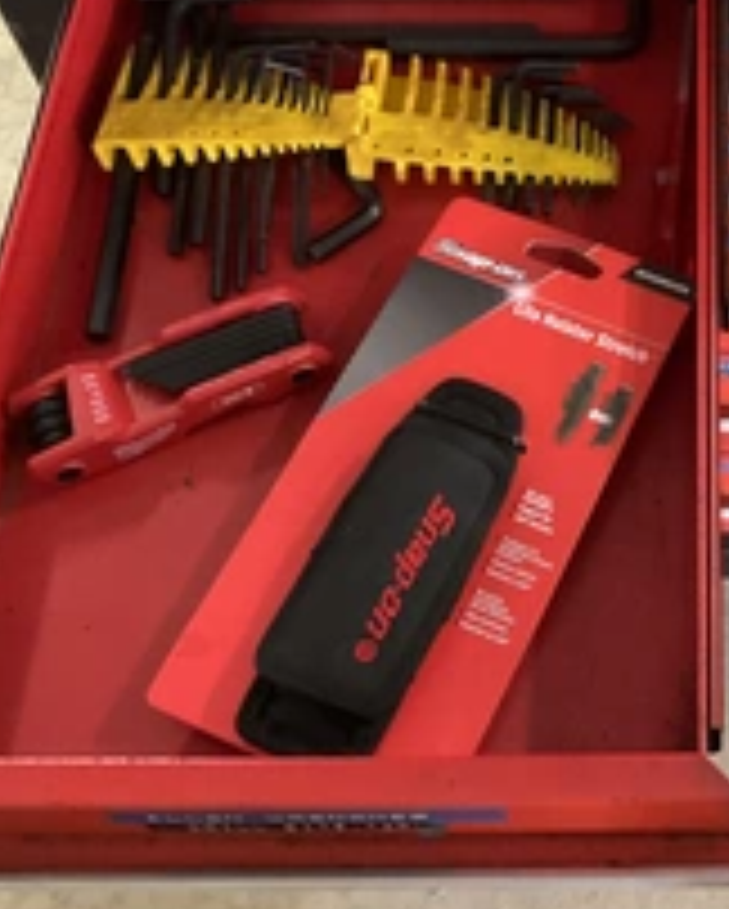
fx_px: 1508
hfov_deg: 25.7
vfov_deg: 33.3
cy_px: 320
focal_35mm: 56
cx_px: 742
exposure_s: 1/30
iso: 250
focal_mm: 3
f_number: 1.8
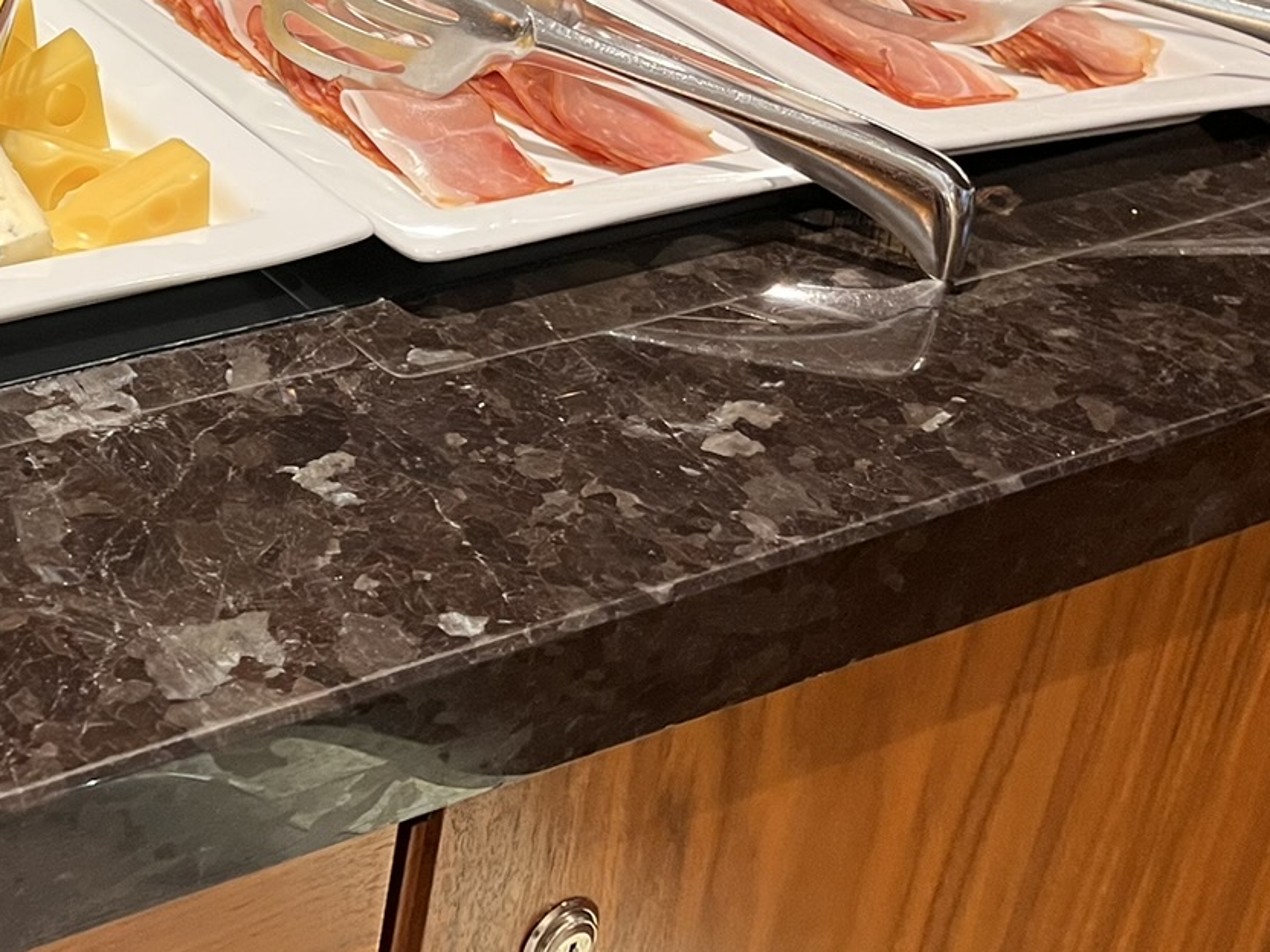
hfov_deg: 27.9
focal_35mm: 64
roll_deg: -3.0
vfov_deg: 22.3
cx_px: -95
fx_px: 2348
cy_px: 64
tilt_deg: -25.3
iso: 80
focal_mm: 5.1
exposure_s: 1/50
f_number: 1.6
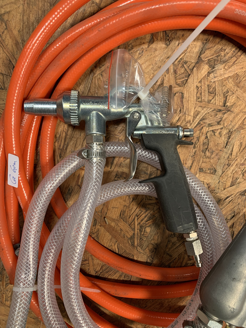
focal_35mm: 26
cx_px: 123
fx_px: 246
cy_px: 164
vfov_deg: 67.3
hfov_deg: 53.1
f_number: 1.8
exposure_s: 1/121
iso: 80
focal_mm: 4.25
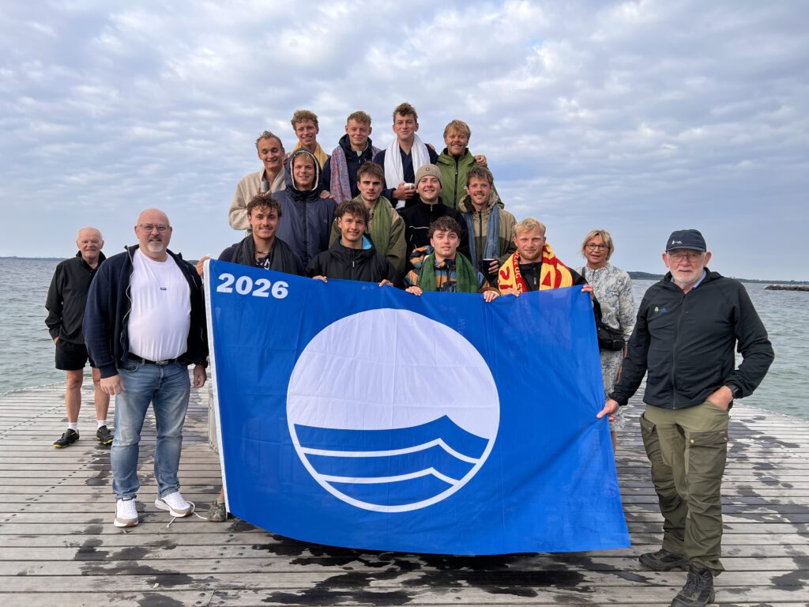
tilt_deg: -5.2
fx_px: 608
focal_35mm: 26
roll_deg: -1.9
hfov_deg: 67.3
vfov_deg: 53.1
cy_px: 304
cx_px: 404
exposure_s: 1/1019
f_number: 1.5
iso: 50
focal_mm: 5.7
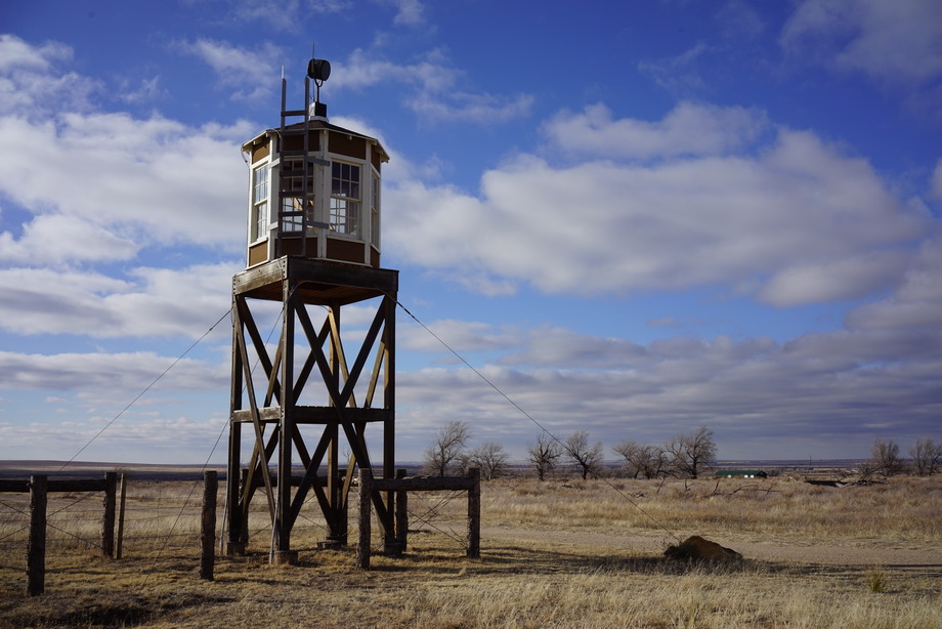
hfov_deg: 54.4
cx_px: 471
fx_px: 916
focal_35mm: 35
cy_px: 314
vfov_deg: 37.9
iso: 100
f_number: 14
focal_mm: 35
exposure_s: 1/160
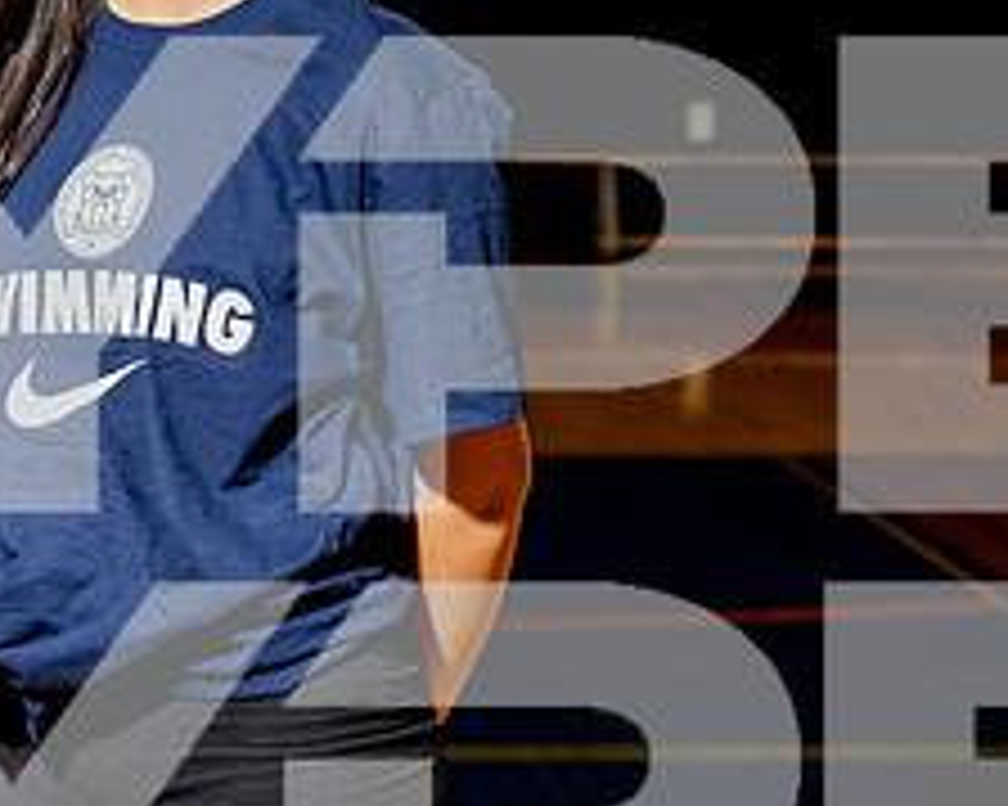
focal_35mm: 174
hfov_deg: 11.1
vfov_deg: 8.9
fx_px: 5189
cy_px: 277
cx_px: 212
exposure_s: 1/250
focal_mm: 70
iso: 400
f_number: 5.6
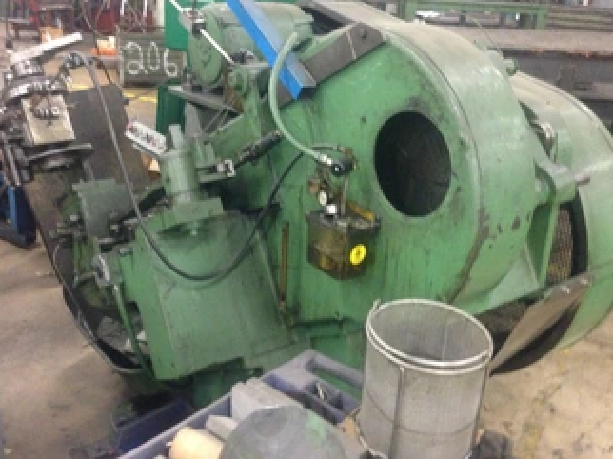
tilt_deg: -22.1
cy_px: 219
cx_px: 293
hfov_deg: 45.8
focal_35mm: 41
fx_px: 726
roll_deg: -3.8
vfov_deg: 35.1
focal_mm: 4.12
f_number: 2.4
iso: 500
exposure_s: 1/15
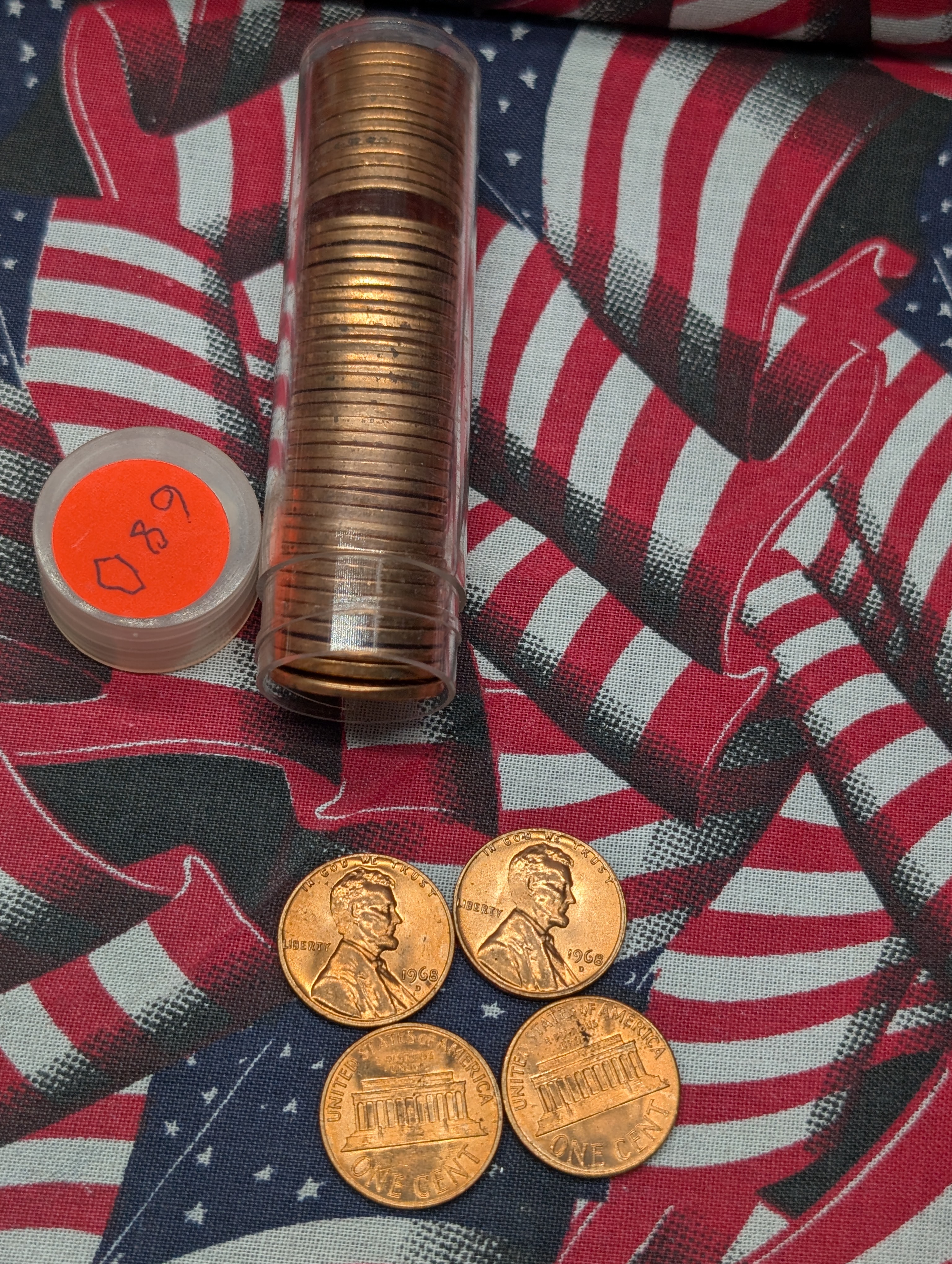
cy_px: 632
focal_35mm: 49
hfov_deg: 29.7
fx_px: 1792
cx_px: 476
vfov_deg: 38.9
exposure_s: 1/107
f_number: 1.68
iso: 20
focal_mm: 6.9
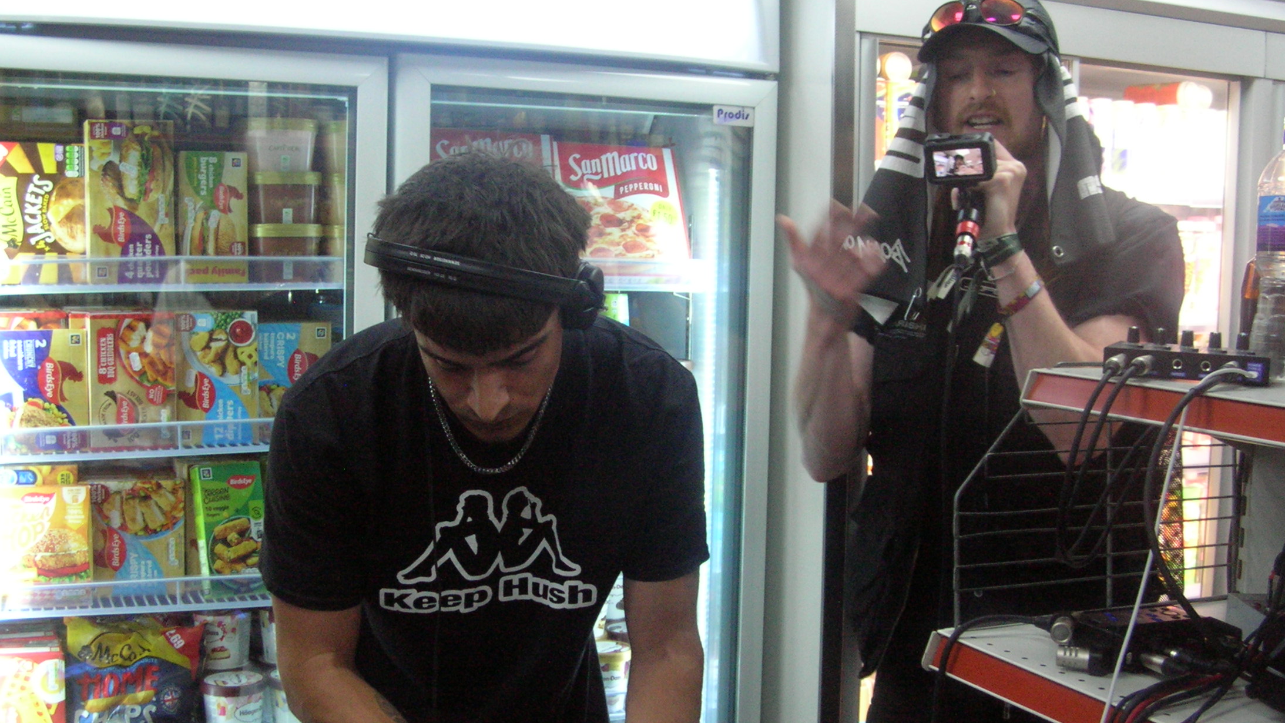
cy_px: 439
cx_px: 634
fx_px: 1397
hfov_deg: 49.4
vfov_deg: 28.9
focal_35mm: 41
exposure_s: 1/55
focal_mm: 6
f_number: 2.7
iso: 200
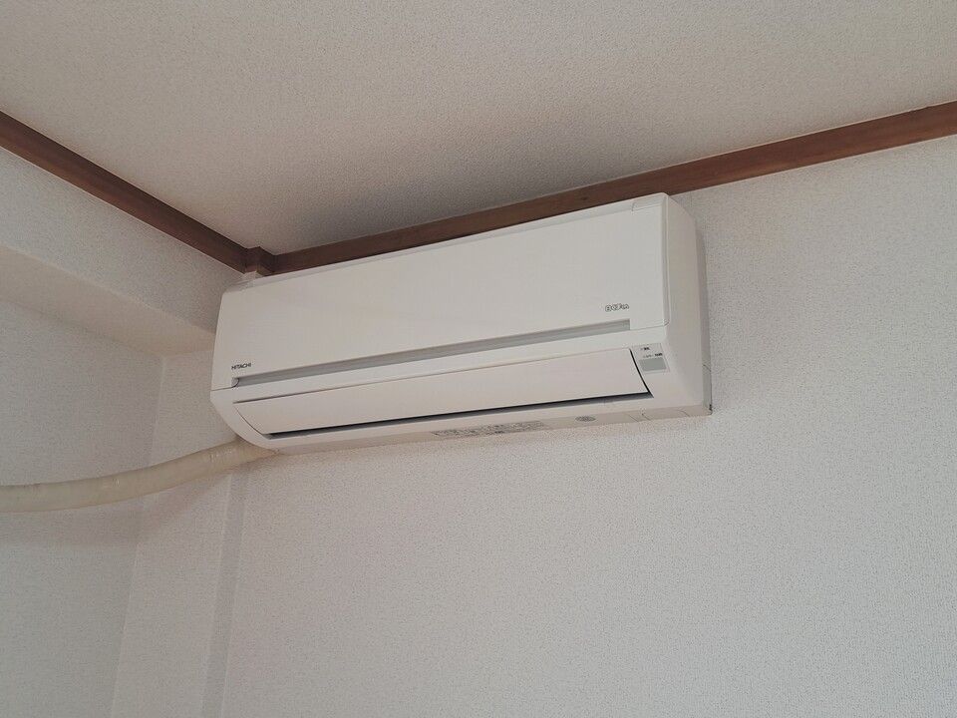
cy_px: 359
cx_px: 478
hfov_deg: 71.6
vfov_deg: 56.8
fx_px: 664
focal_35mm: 24
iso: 50
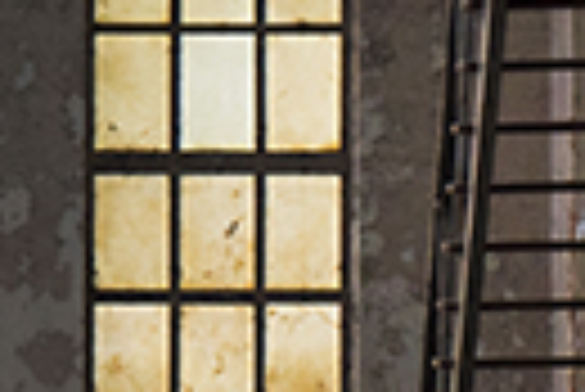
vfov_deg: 3.4
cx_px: -387
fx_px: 6589
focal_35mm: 405
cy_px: -182
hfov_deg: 5.0
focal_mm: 66
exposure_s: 1/100
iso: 400
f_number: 2.8
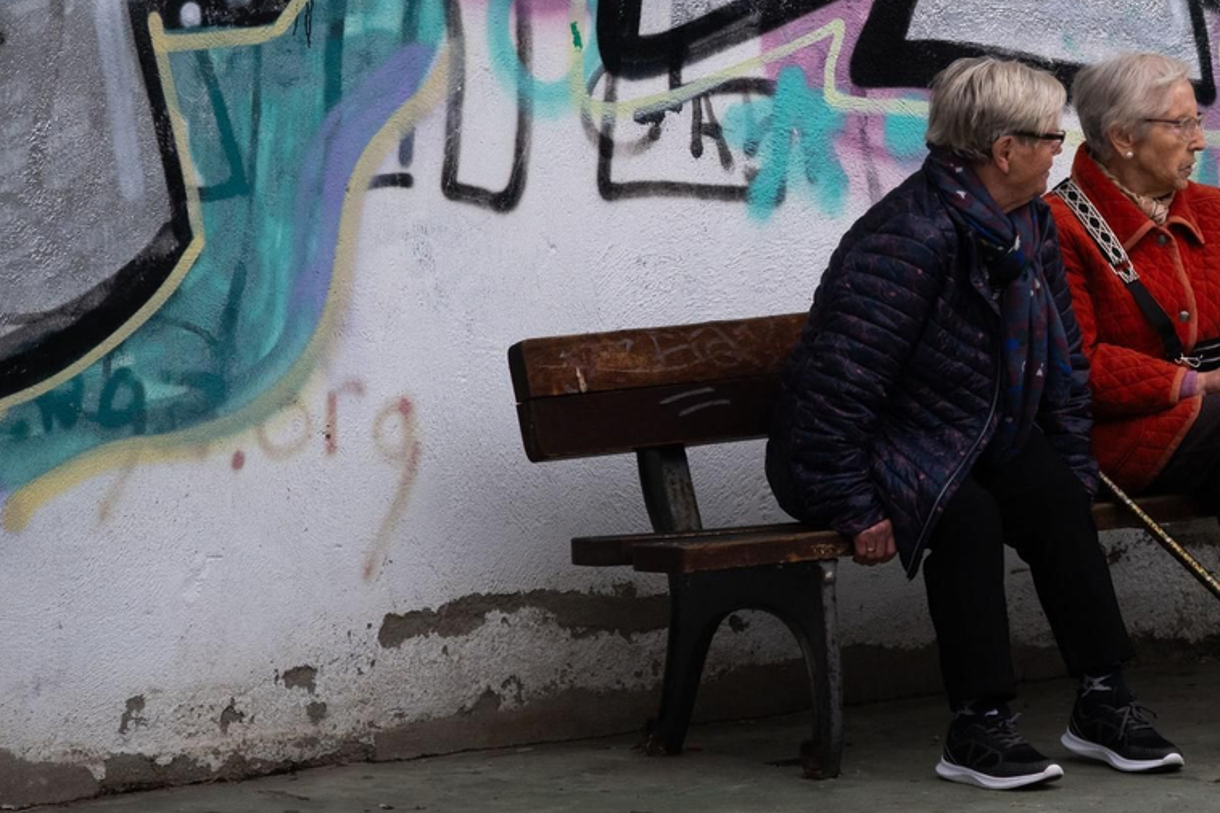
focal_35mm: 633
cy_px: 60
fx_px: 21446
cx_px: 1012
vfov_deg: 2.2
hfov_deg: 3.3
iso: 800
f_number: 4
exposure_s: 1/1000
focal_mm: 300
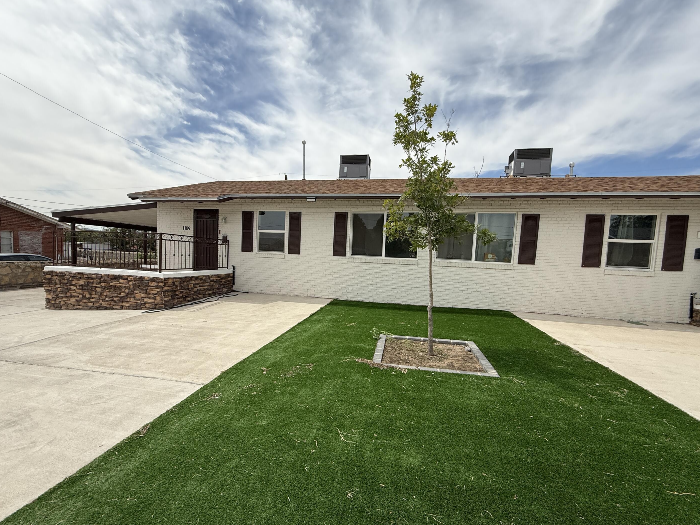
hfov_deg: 98.2
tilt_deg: -4.2
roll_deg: -2.7
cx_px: 341
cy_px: 278
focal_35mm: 15
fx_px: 303
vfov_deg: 81.7
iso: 50
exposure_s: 1/2717
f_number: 2.2
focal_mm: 2.22
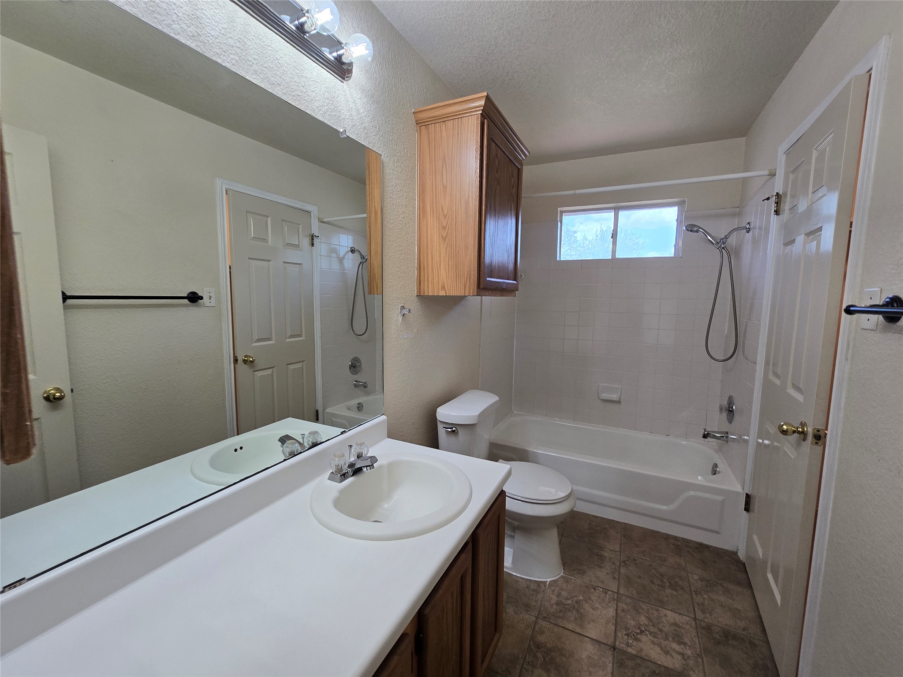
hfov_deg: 106.2
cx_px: 452
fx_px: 339
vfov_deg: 89.9
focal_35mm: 13
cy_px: 338
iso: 64
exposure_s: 1/60
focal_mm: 2.2
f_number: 2.2
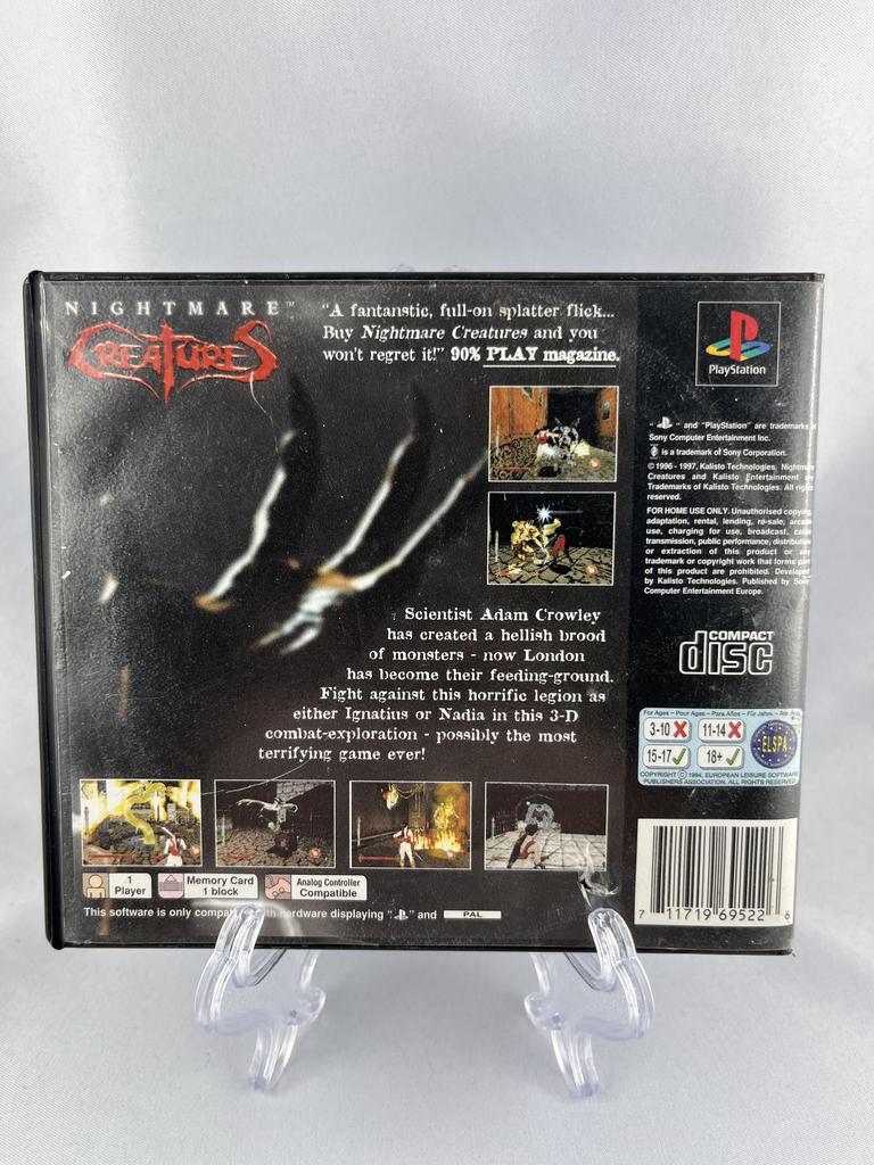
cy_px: 582
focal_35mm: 26
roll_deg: -0.8
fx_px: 875
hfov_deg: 53.1
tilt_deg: -26.7
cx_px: 437
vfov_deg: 67.3
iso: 40
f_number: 1.6
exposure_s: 1/182
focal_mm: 5.1
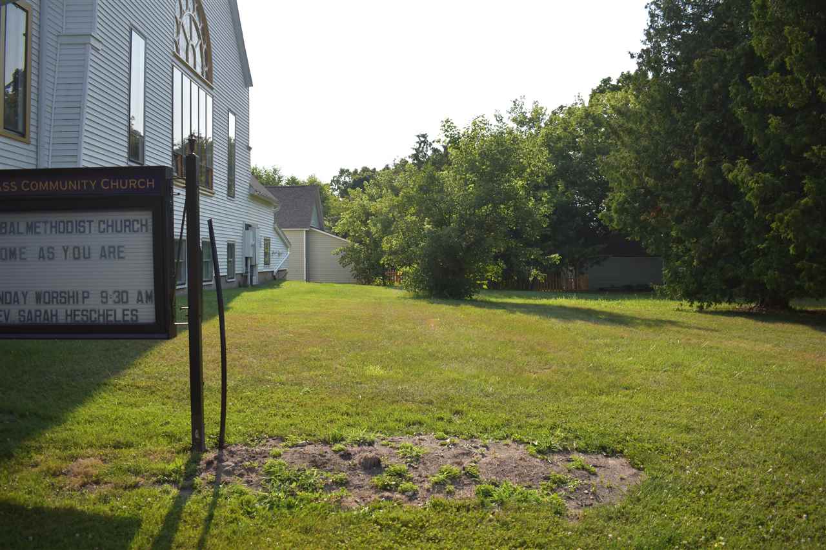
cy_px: 275
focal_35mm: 30
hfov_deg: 61.9
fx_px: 688
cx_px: 413
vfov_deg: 43.6
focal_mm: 20
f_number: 3.5
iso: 100
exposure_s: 1/640
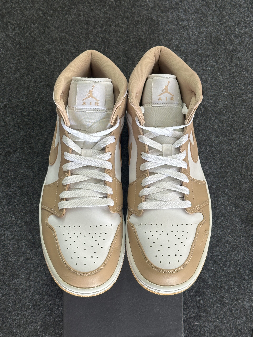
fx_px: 468
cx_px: 126
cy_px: 168
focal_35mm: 48
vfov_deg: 39.7
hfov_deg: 30.3
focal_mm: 6.86
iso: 80
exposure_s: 1/50
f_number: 1.78
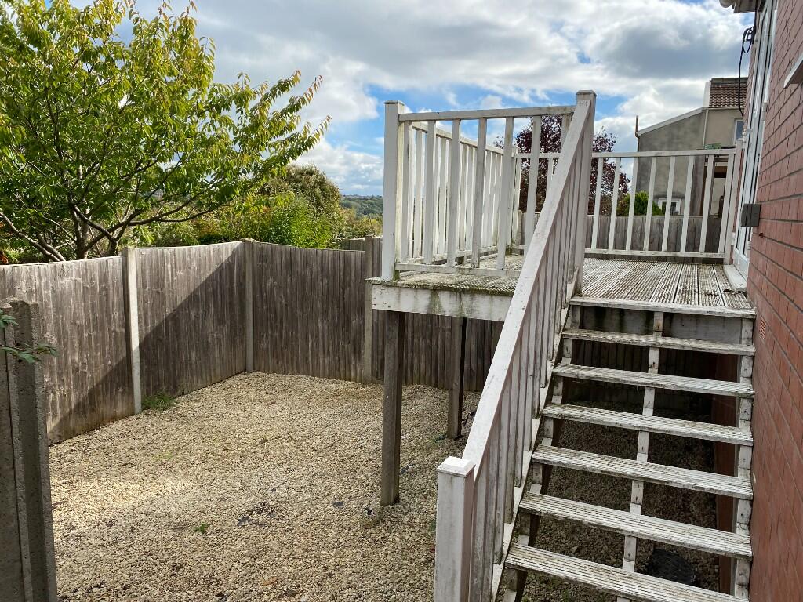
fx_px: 603
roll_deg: -2.5
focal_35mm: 26
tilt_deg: -9.0
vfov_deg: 53.1
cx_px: 402
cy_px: 301
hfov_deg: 67.3
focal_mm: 4.25
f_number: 1.8
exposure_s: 1/1898
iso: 32
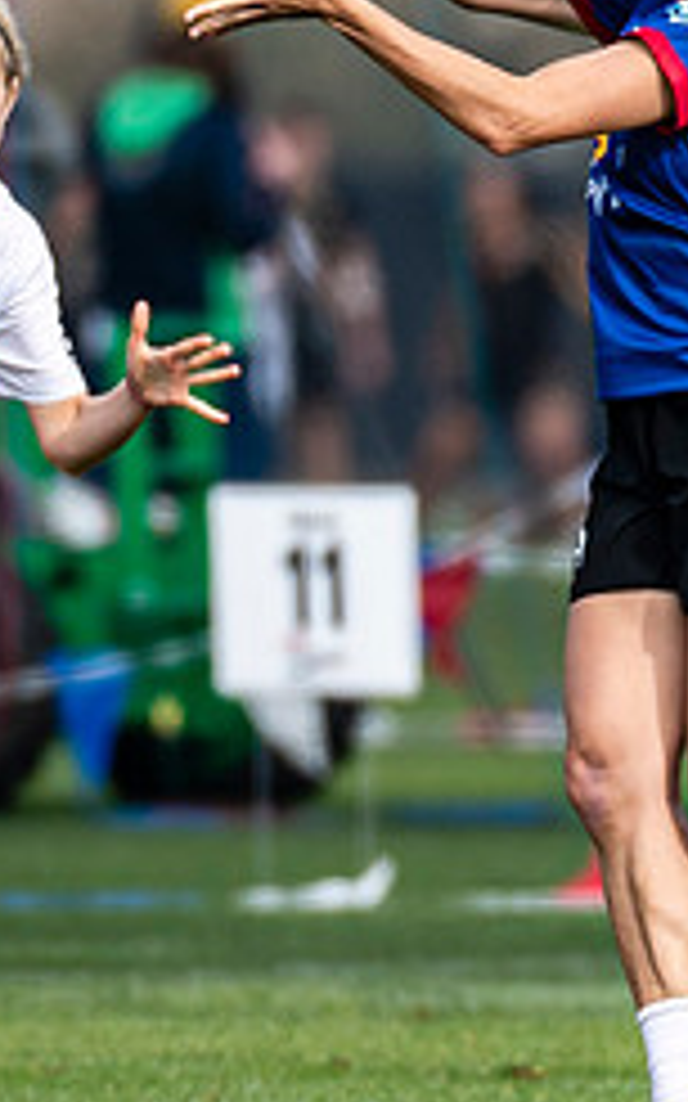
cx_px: 777
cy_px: 480
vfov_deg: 1.2
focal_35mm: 1746
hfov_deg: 0.8
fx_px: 52411
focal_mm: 300
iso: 100
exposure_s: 1/1250
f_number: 2.8
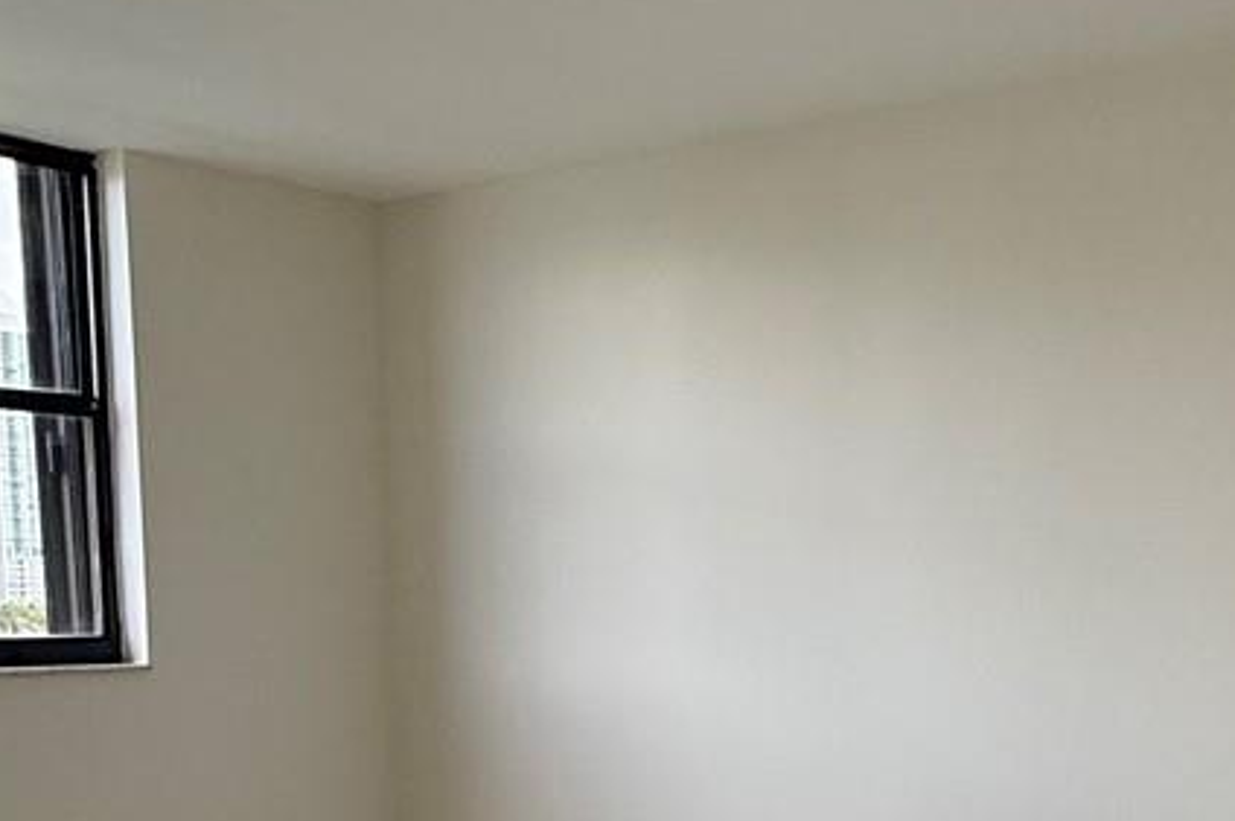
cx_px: 950
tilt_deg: -6.5
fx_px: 1885
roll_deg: +0.3
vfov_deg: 23.5
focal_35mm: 55
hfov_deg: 35.3
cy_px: 821
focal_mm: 2.22
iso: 100
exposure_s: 1/120
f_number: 2.2
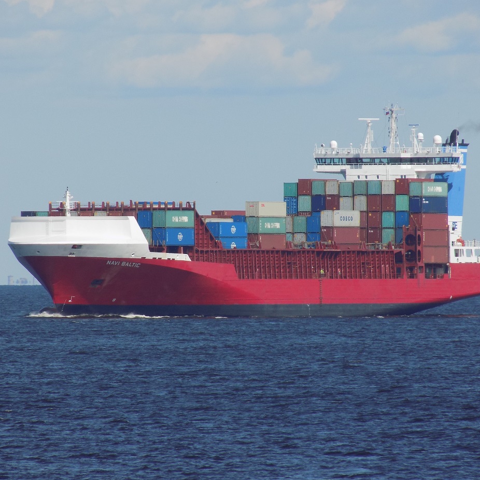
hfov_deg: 2.4
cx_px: 238
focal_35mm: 744
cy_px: 240
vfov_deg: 2.4
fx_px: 11672
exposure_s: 1/500
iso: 80
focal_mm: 112
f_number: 5.9
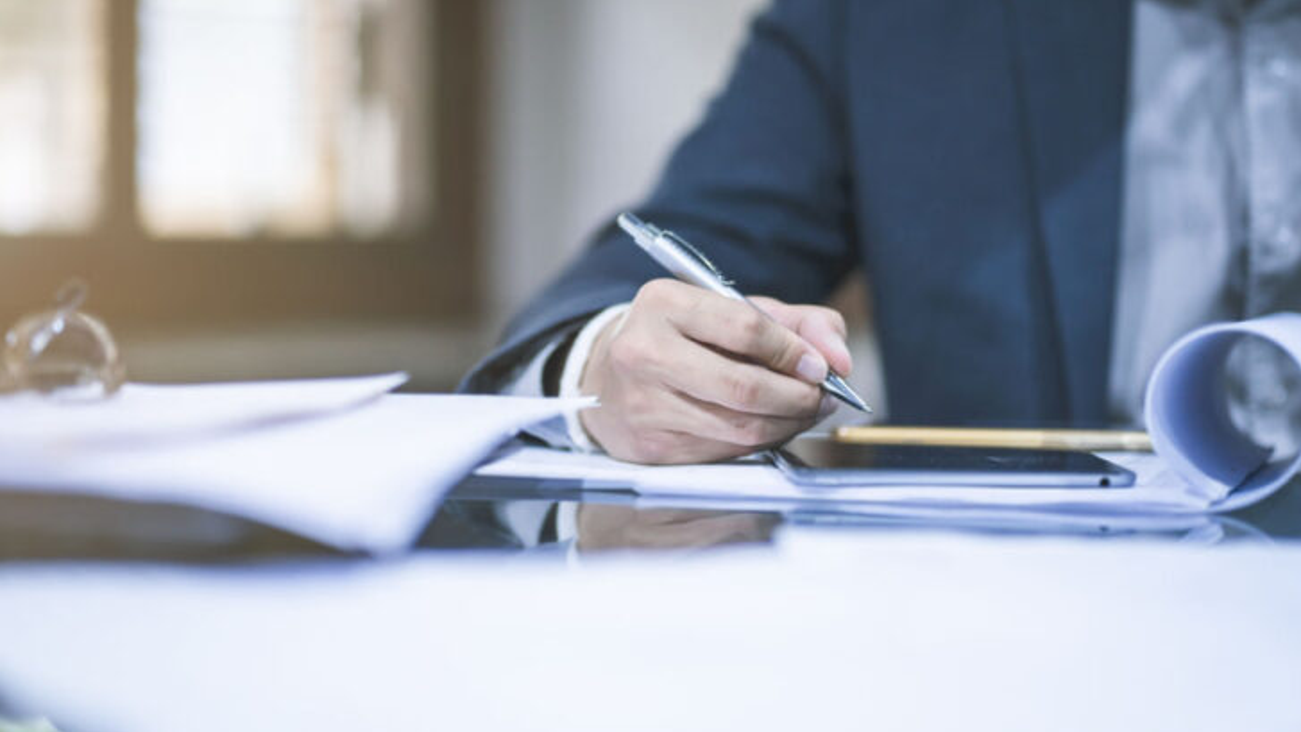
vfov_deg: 12.9
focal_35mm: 94
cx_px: 659
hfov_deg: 22.7
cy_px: 328
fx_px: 3243
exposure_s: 1/60
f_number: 2
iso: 200
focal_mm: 85
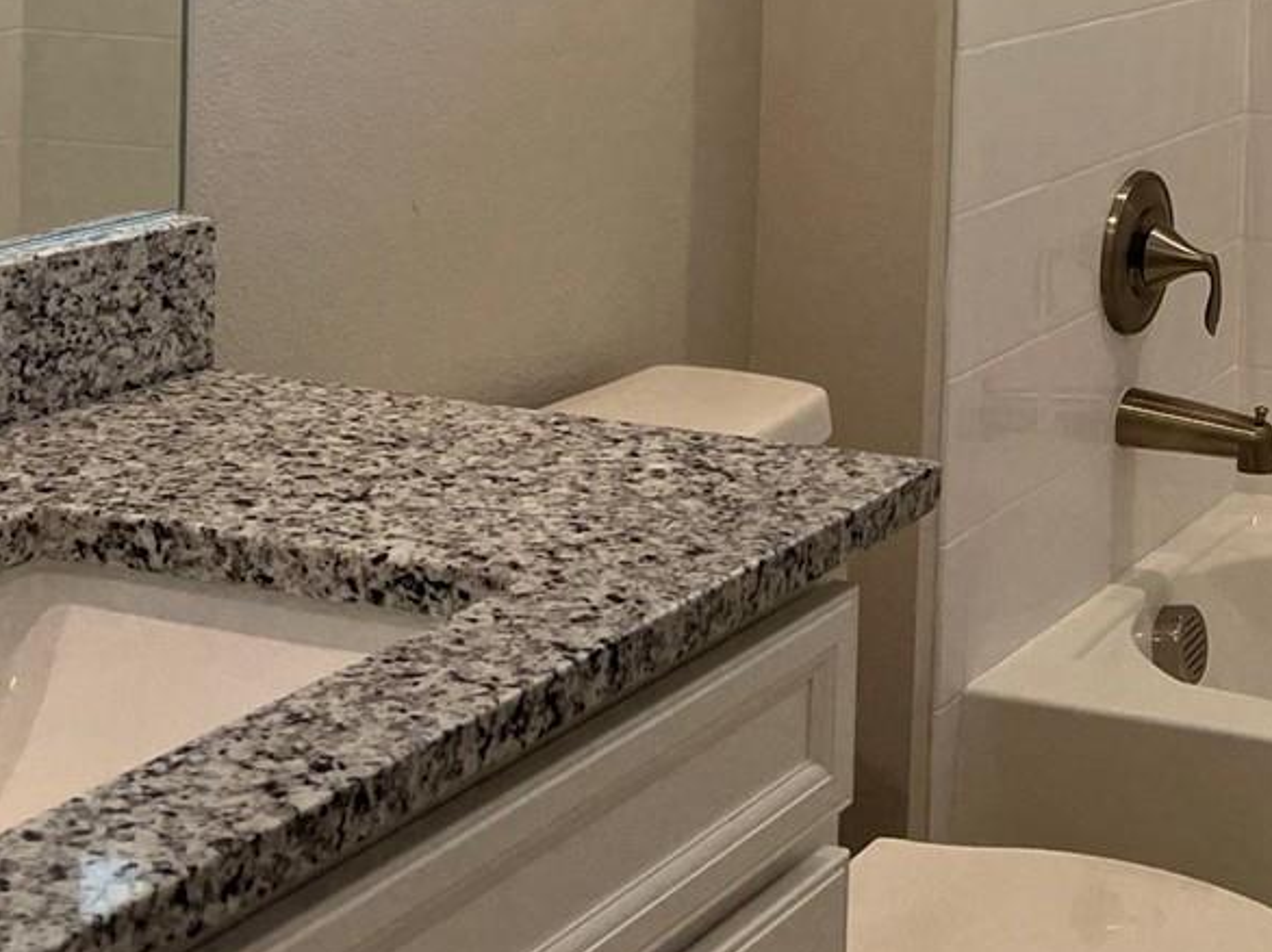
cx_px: 1385
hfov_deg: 25.5
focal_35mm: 71
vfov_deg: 19.5
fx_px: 2608
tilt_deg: -1.7
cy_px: -182
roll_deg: -1.5
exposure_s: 1/133
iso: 64
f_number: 1.5
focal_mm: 5.7
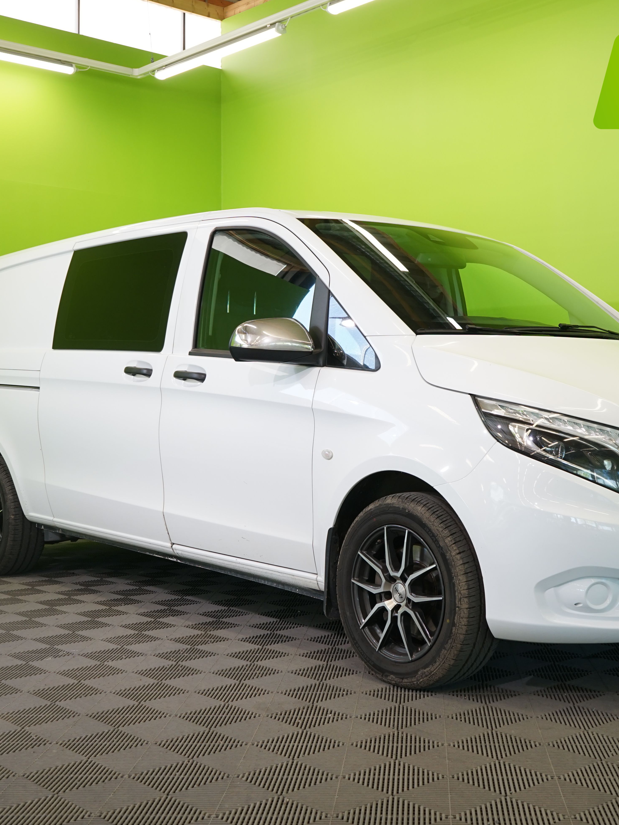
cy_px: 407
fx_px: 1121
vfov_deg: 40.4
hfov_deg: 30.7
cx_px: 411
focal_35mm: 47
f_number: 6.3
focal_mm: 32
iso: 400
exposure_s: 1/40
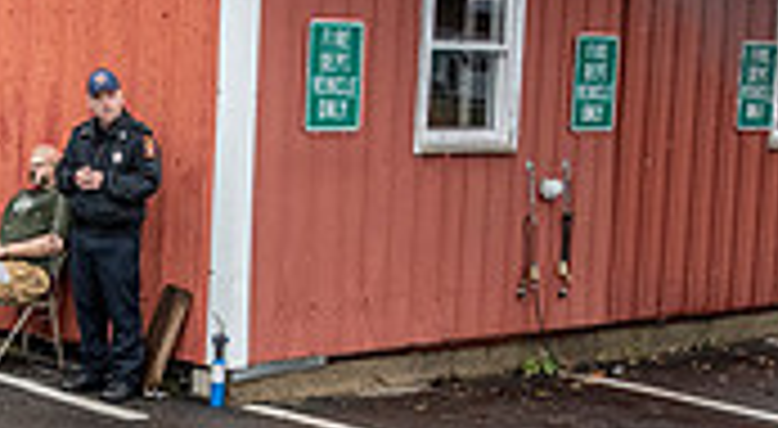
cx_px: 126
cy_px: 385
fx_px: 2031
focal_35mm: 99
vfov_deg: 11.9
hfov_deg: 21.4
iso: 1600
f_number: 4
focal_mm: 18
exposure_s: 1/5000
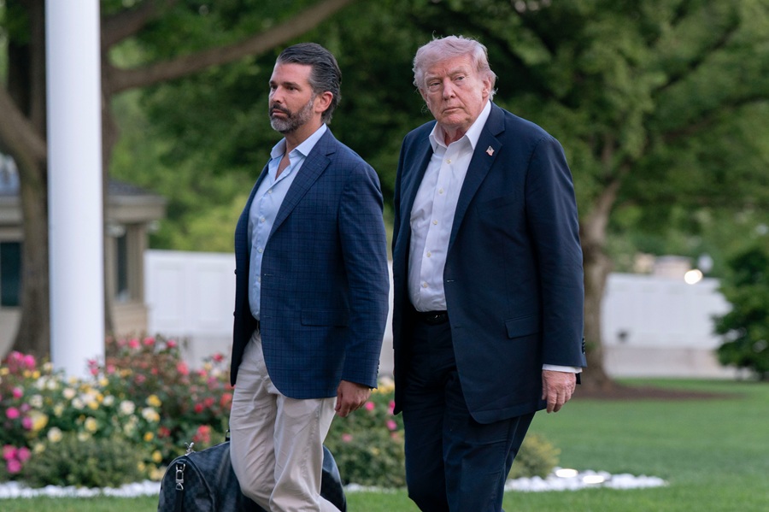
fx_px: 2775
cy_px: 256
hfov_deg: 15.8
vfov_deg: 10.5
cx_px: 384
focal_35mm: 130
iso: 1000
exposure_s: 1/250
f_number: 4
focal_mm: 130
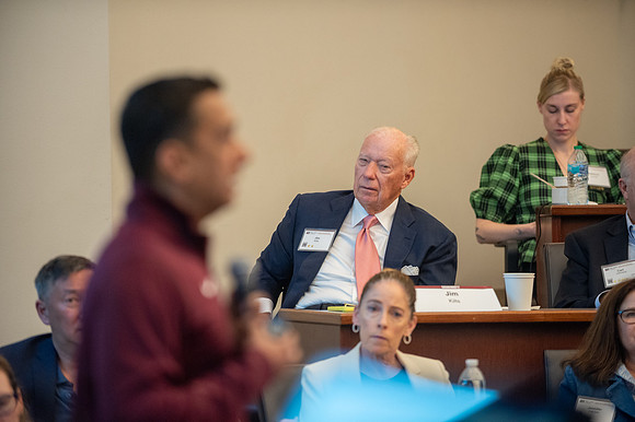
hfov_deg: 10.3
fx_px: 3529
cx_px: 318
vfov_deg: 6.9
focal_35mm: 200
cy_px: 211
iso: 2000
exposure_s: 1/125
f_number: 2.8
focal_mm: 200
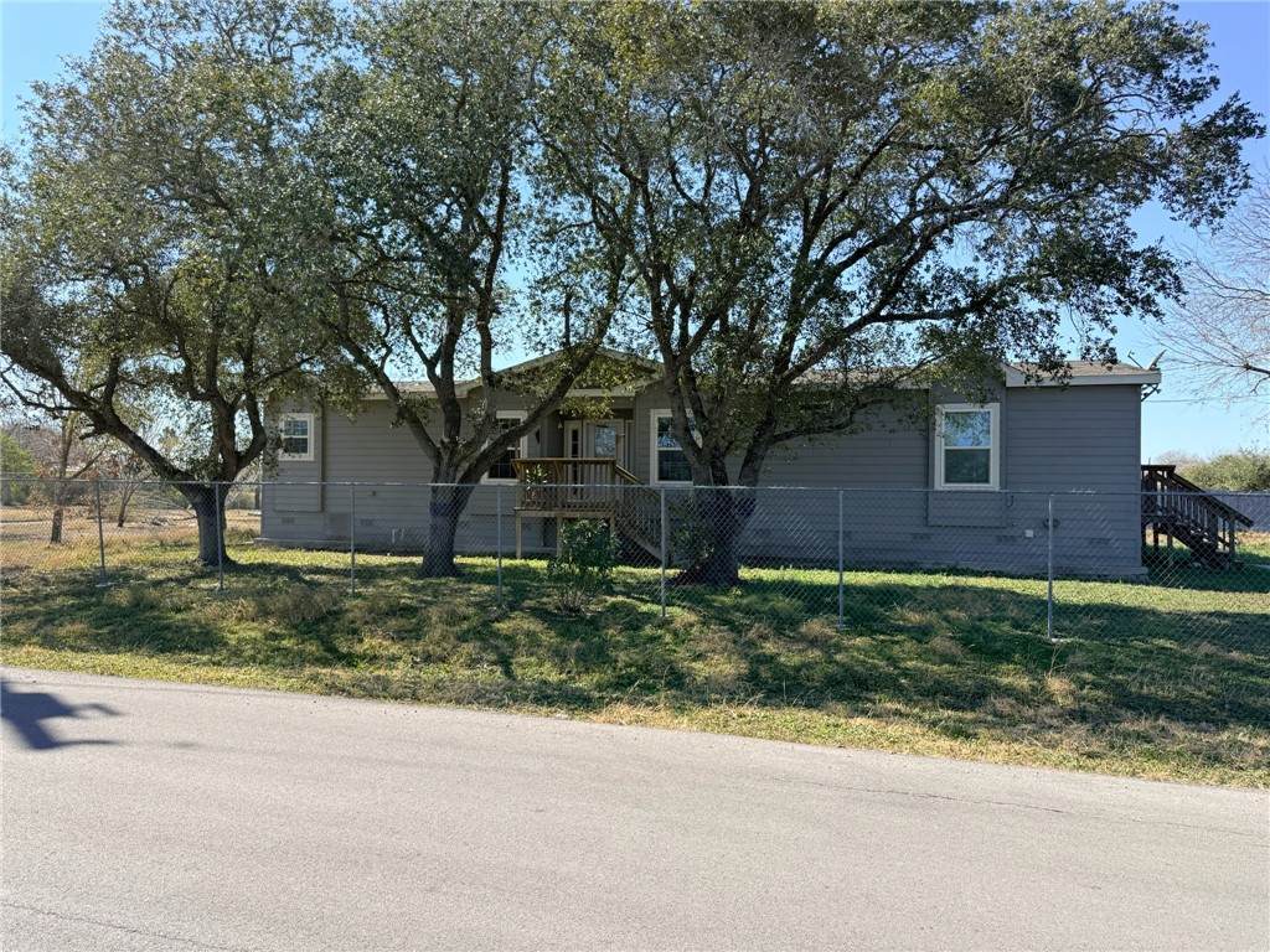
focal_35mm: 24
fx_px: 881
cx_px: 635
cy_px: 476
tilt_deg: +2.4
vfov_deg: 56.8
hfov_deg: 71.6
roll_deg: -0.3
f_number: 1.78
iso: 100
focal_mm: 6.76
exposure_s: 1/2000
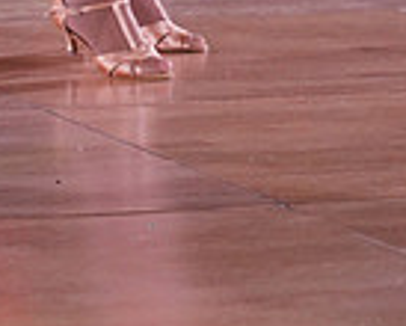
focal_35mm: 397
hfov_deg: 4.9
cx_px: 13
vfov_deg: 3.8
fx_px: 4777
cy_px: -436
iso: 2000
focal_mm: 100
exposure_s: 1/400
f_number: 4
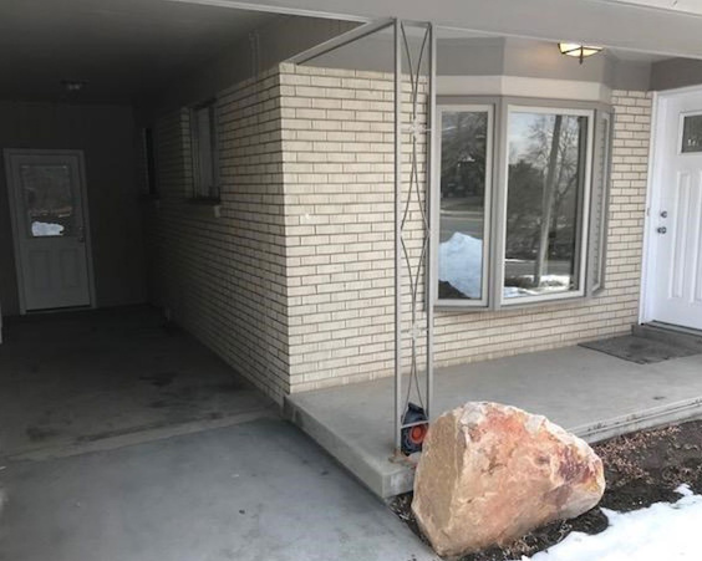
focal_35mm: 31
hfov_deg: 57.2
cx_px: 358
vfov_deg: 47.1
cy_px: 297
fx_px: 644
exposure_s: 1/188
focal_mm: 3.99
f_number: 1.8
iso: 20
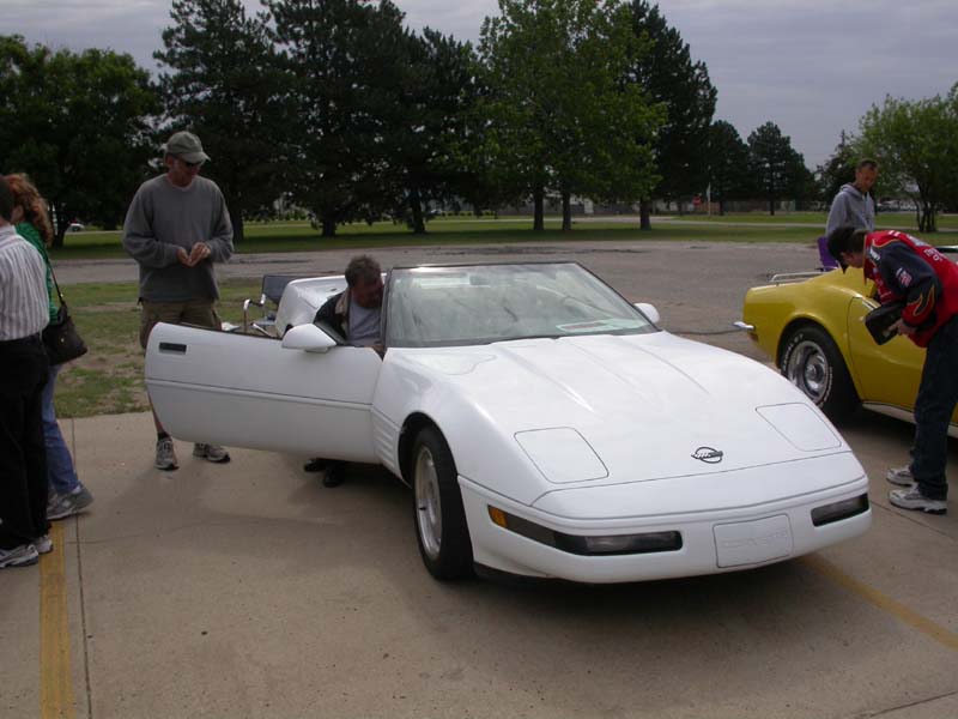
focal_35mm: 38
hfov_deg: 49.0
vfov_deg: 37.7
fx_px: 1052
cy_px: 360
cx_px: 479
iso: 100
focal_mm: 7.85
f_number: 7.5
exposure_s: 1/583
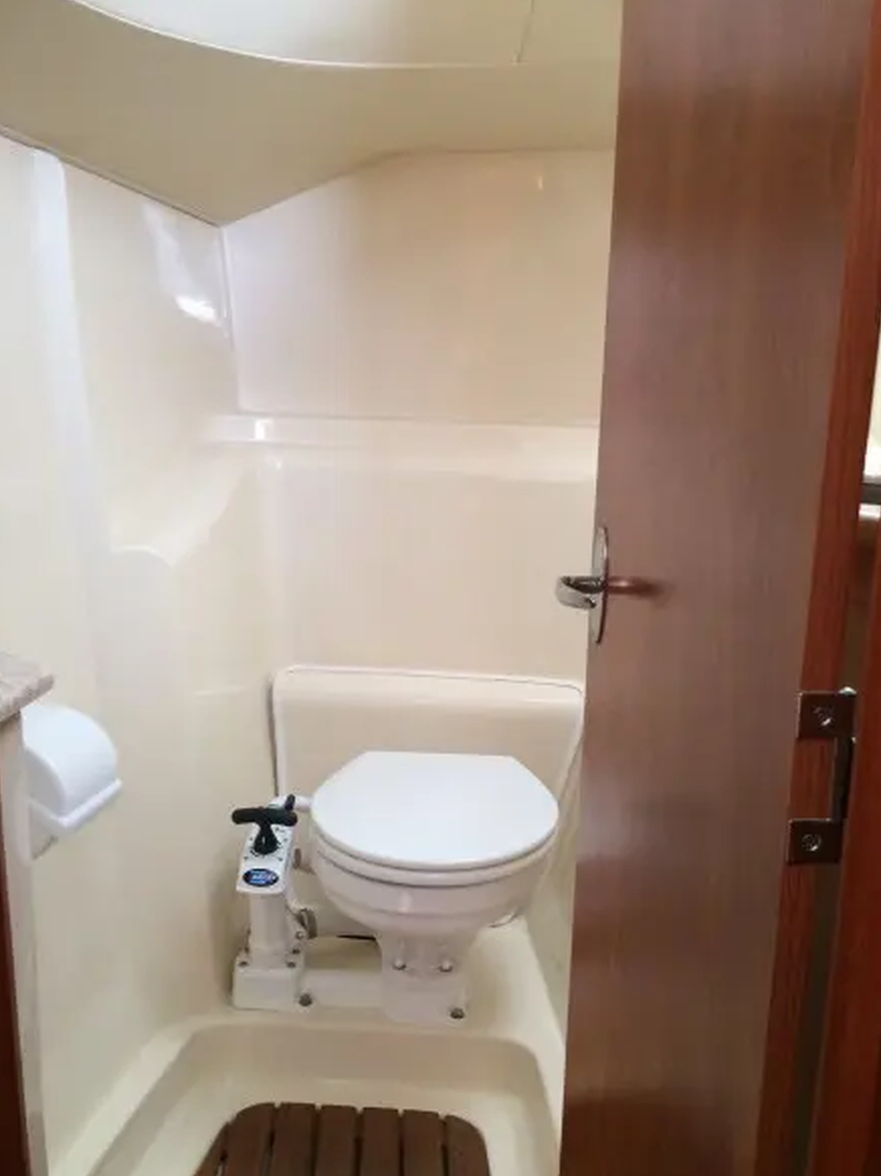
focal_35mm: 33
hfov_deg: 42.9
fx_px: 1121
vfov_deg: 55.3
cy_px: 624
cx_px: 463
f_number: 2.2
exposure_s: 1/30
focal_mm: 4.12
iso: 64
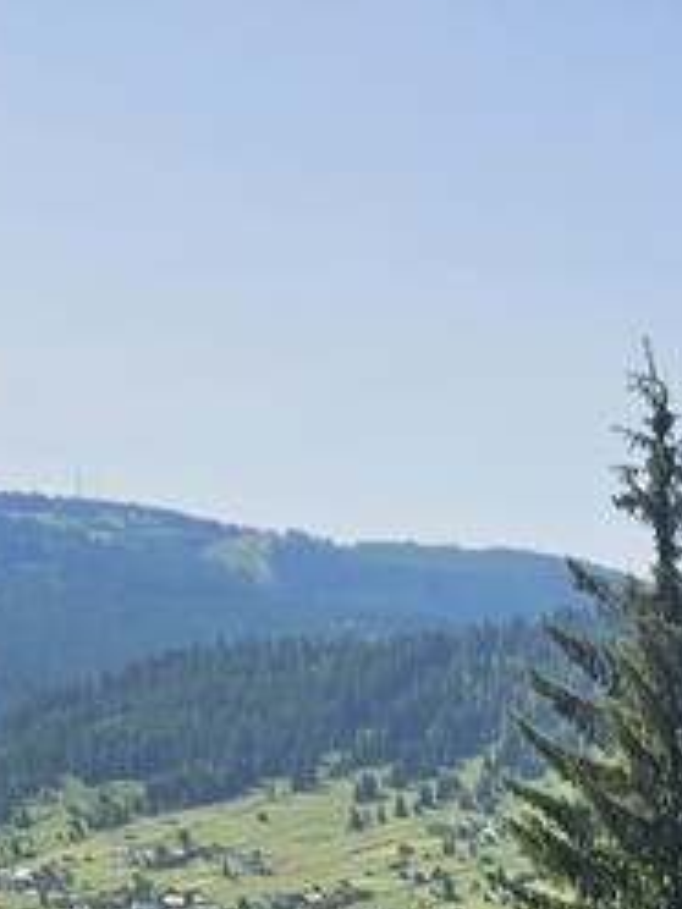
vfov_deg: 16.1
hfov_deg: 14.7
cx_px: 946
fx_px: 2496
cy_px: 1814
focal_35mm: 95
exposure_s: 1/2054
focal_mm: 5.4
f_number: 1.8
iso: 25
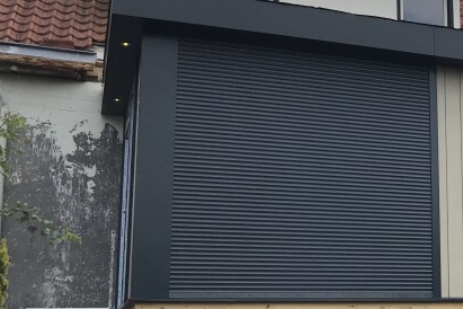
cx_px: 499
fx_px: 874
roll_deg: +2.4
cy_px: 204
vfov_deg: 20.0
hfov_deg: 27.4
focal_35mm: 68
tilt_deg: +10.2
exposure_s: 1/2128
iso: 20
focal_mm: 3.99
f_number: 1.8
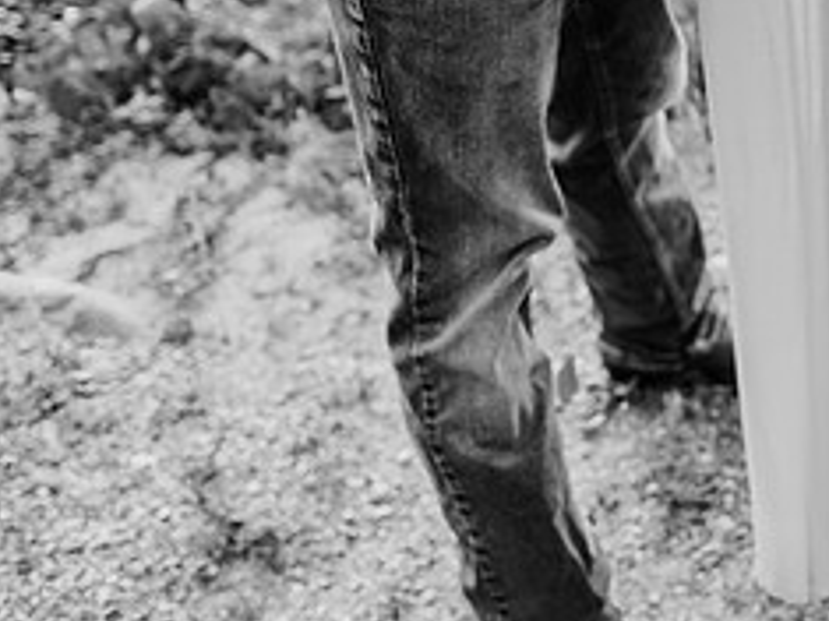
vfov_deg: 24.9
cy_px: 65
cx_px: 840
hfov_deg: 31.2
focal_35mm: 57
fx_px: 1364
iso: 320
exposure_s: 1/640
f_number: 2.5
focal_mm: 24
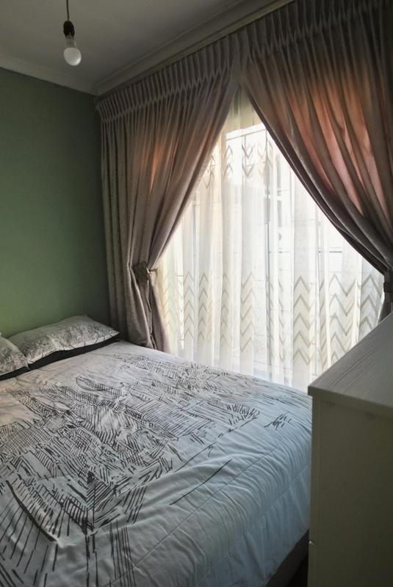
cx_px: 196
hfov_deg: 63.3
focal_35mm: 20
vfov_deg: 85.4
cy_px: 294
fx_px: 319
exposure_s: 1/40
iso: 200
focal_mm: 13
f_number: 3.8
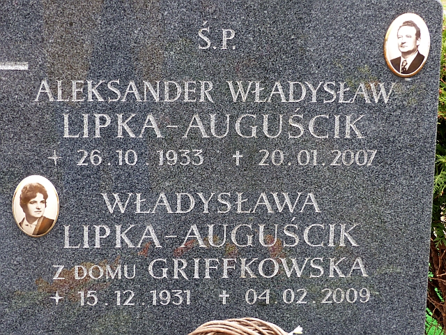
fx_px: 1069
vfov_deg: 17.8
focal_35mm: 83
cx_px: 223
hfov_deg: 23.6
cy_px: 168
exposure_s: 1/100
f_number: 3.5
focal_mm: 15
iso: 100
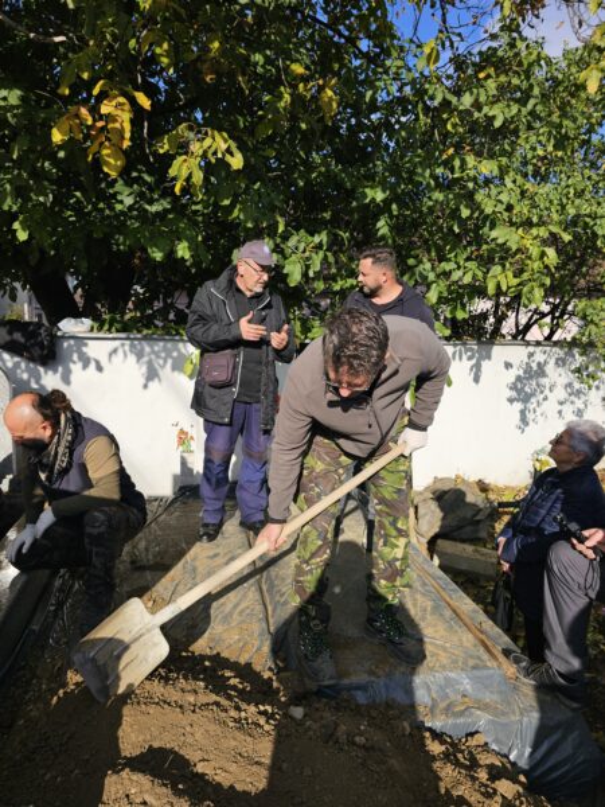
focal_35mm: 23
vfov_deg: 73.9
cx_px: 302
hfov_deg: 58.9
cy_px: 404
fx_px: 536
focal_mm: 6.3
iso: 10
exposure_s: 1/876
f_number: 1.7
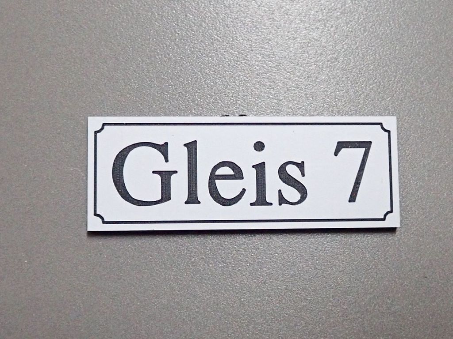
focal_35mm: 30
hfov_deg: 60.0
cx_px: 226
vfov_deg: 46.8
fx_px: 393
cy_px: 170
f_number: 2.3
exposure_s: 1/200
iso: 640
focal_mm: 5.5
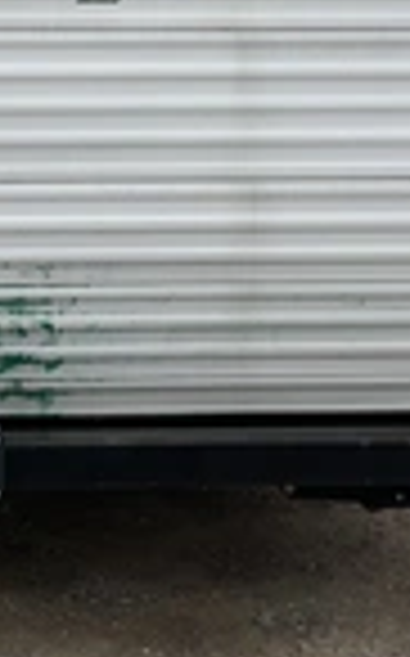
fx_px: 1505
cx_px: 86
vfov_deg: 24.0
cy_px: 68
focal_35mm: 84
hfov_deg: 15.4
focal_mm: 3
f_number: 1.8
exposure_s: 1/2427
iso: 25
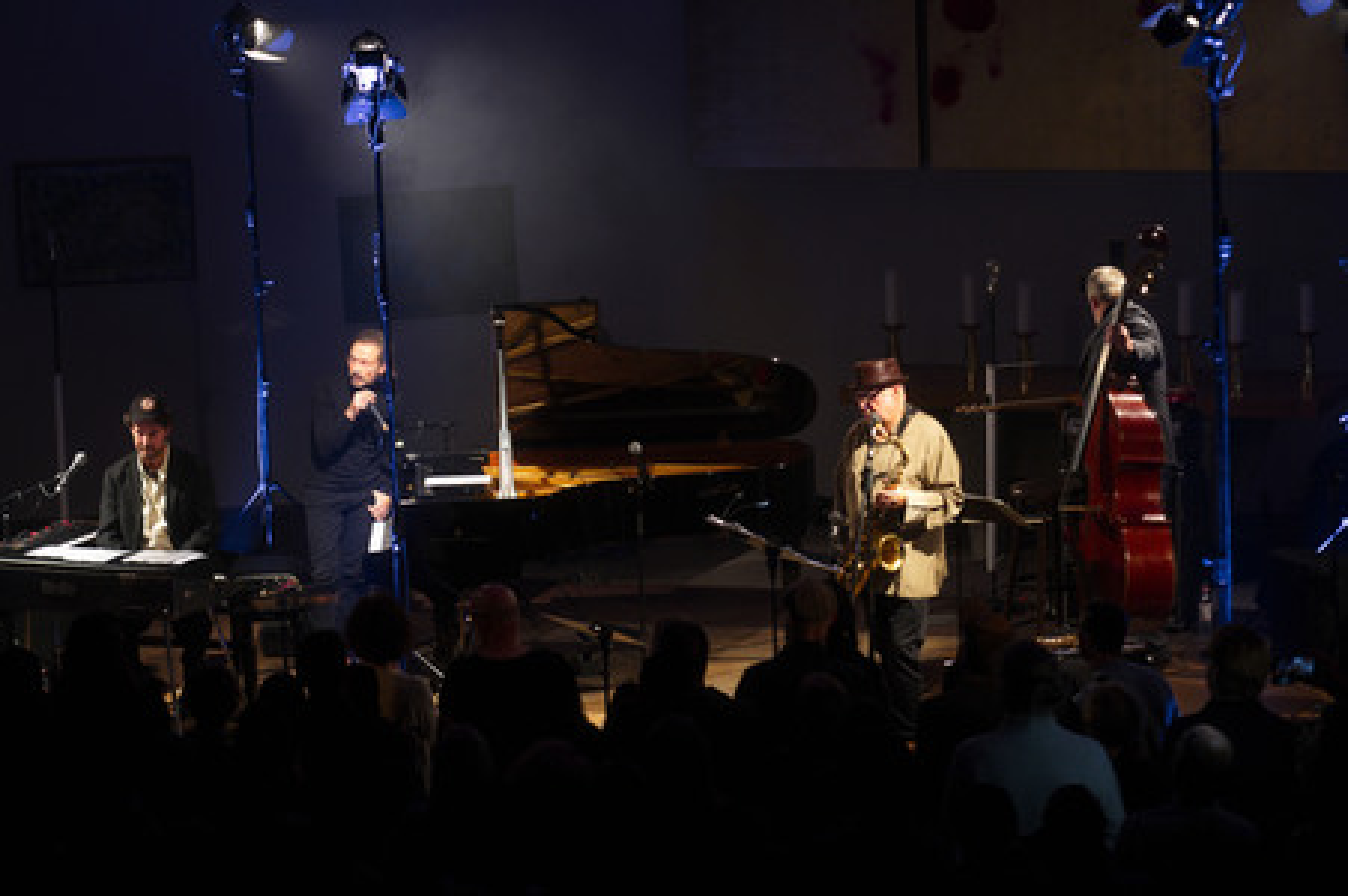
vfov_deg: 14.8
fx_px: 3442
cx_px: 674
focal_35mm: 92
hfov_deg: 22.2
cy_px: 448
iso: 2000
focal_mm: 92
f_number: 2.8
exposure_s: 1/125
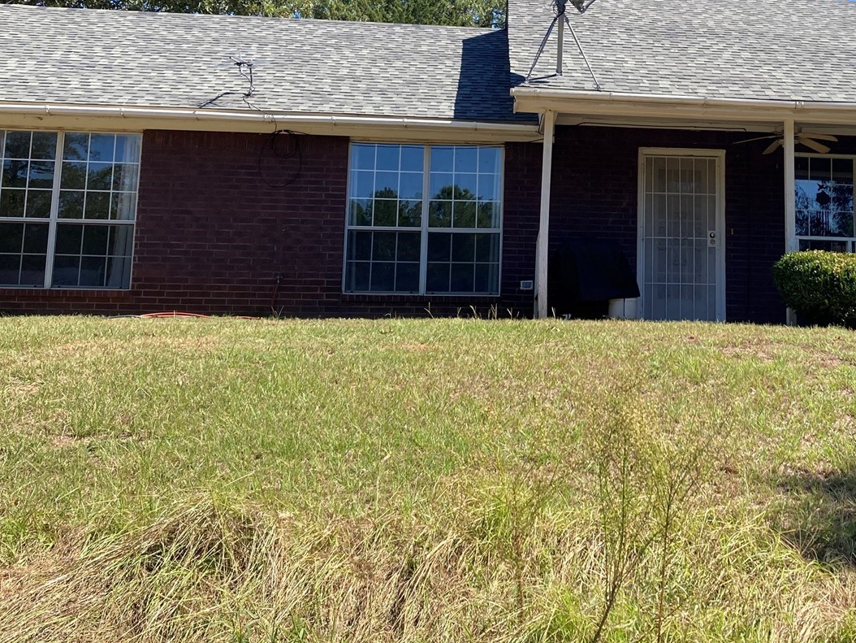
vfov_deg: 28.2
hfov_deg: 36.4
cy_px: 176
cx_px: 663
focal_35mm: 51
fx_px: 1261
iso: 20
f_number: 1.8
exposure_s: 1/1000
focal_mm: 3.99
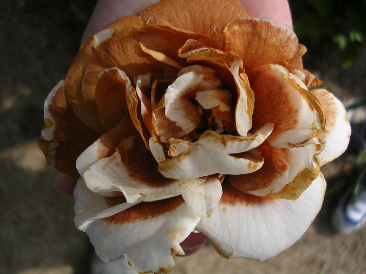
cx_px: 183
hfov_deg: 49.0
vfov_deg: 37.7
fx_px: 402
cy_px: 137
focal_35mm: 38
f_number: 2.8
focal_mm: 5.8
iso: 50
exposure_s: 1/315
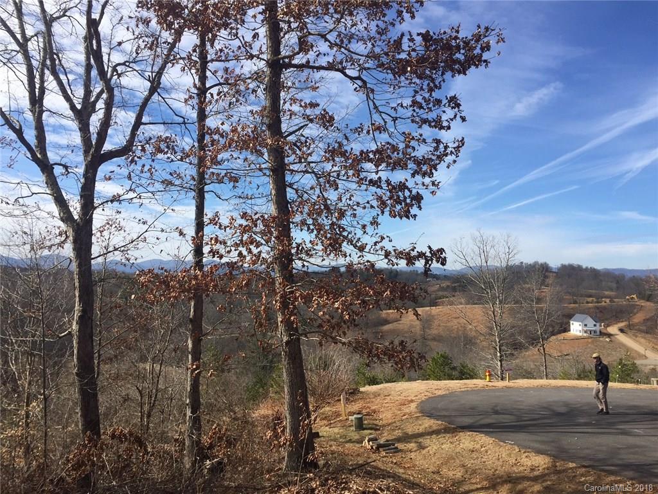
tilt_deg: +3.7
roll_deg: -0.7
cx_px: 329
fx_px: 551
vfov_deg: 48.2
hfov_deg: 61.7
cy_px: 247
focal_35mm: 29
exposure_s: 1/1799
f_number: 2.2
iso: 32
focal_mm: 4.15
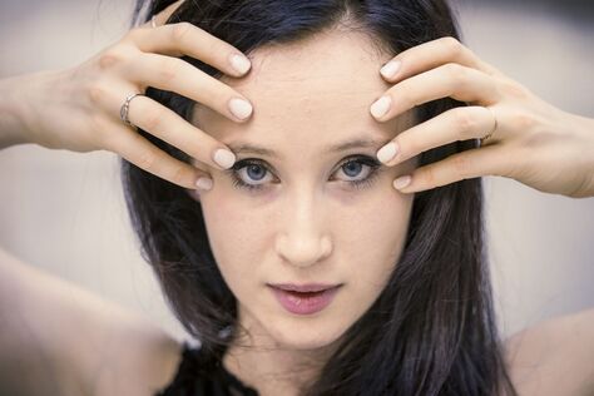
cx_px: 297
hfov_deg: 19.5
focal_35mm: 105
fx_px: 1732
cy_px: 198
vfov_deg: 13.0
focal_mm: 105
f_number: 2.8
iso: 400
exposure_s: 1/125
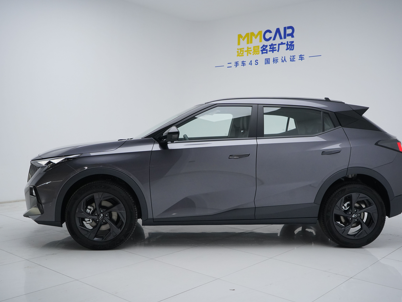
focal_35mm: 36
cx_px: 212
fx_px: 418
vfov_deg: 39.7
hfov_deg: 51.3
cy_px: 150
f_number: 5.6
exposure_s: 1/500
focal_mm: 33
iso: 2500
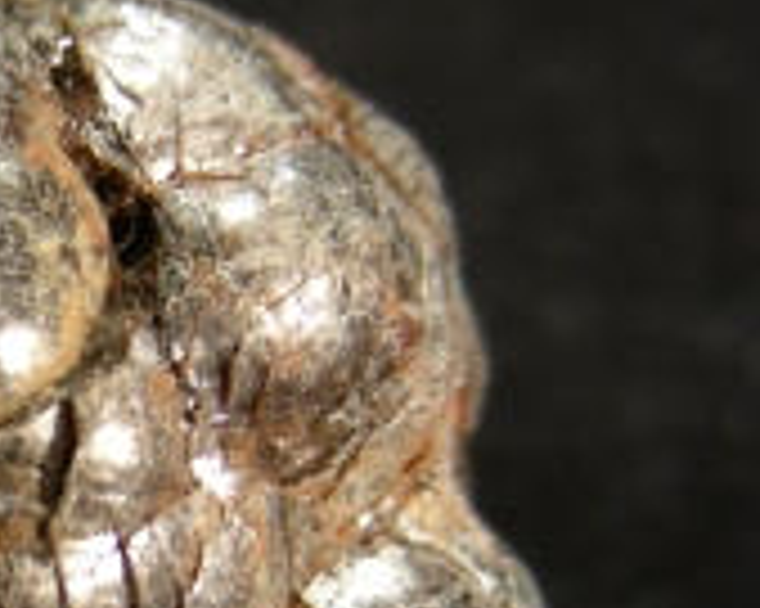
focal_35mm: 137
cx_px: -72
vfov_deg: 11.2
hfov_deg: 13.8
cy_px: 538
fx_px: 3080
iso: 50
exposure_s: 1/45.8
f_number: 3.5
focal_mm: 9.7
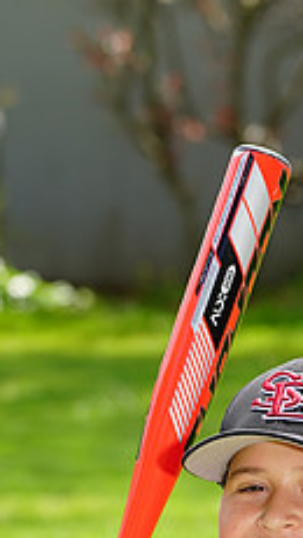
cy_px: 657
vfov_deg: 4.8
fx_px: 6339
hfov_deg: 2.7
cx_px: 252
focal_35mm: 444
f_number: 8
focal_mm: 169
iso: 200
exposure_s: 1/160
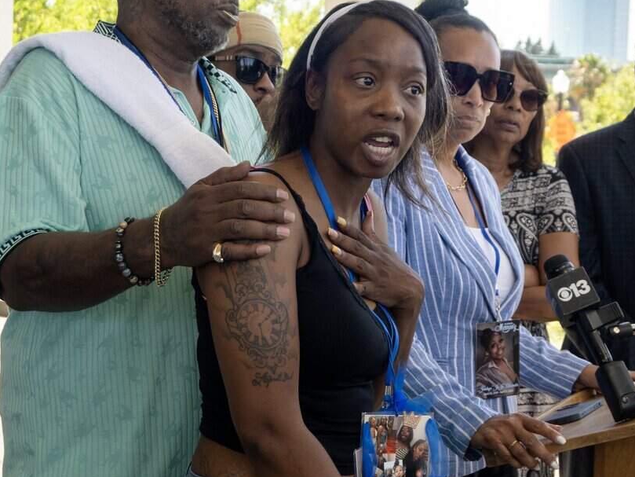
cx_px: 381
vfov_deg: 19.1
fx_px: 1413
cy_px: 184
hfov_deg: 25.3
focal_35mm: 77
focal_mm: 36
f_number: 6.3
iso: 320
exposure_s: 1/250
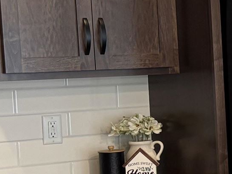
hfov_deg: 11.6
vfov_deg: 10.1
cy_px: 120
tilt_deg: -5.1
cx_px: 523
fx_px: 978
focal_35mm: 146
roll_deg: +1.3
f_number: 1.6
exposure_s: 1/60
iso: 100
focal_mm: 5.96
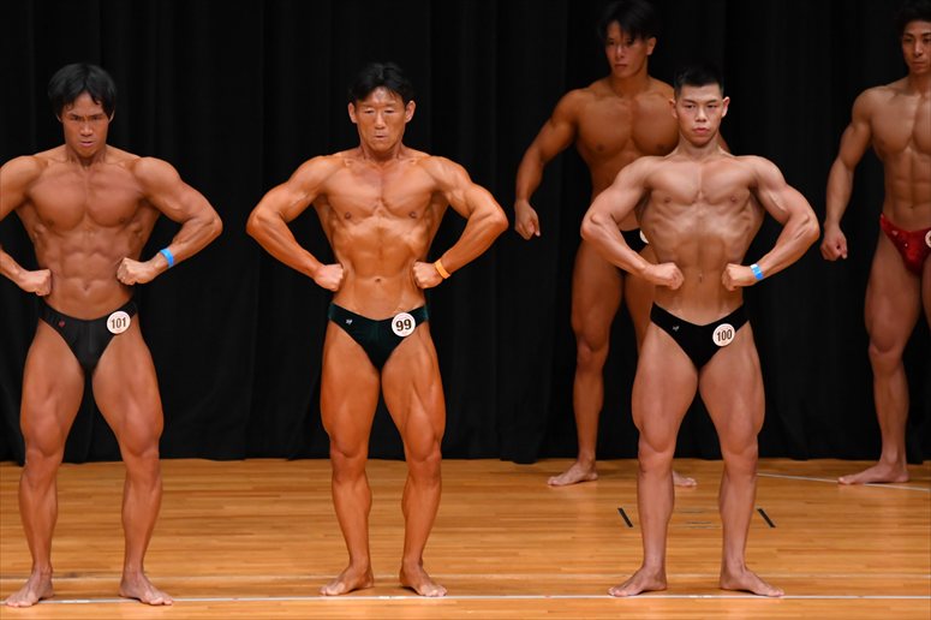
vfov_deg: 4.8
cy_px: 310
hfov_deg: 7.2
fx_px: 7367
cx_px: 466
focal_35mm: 285
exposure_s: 1/400
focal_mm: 190
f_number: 5.6
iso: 3200
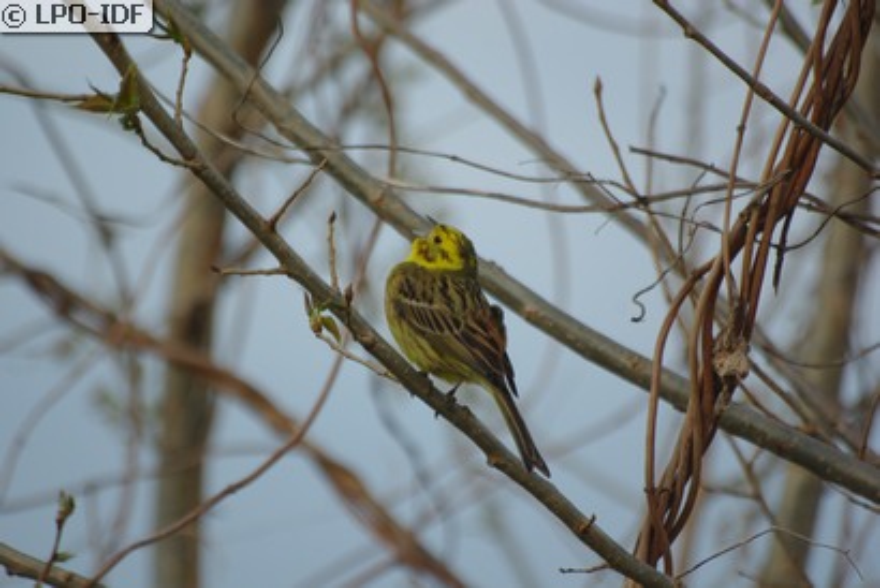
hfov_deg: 4.6
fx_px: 11007
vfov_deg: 3.1
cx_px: 440
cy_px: 294
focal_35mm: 450
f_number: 5.6
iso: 200
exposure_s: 1/350
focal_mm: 300
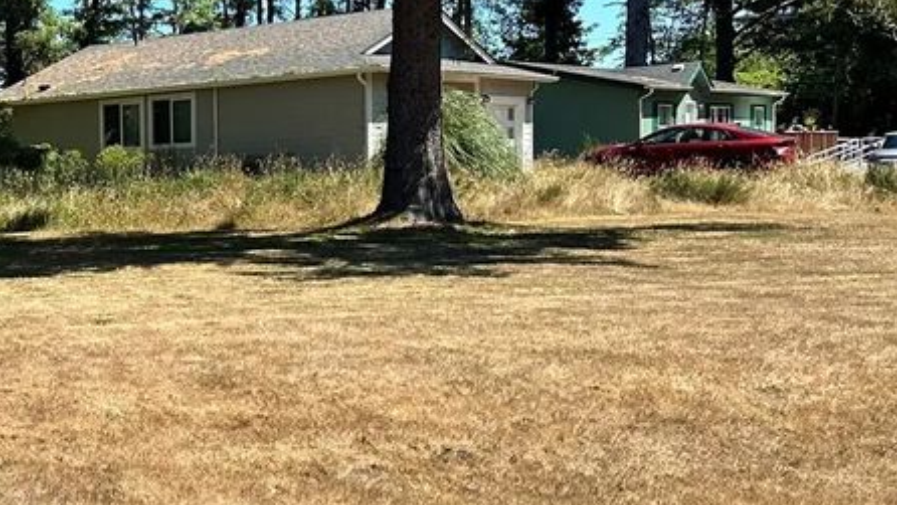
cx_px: -99
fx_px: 1427
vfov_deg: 20.0
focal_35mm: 60
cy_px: 298
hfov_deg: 30.9
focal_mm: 6.86
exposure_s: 1/2732
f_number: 1.78
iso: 80
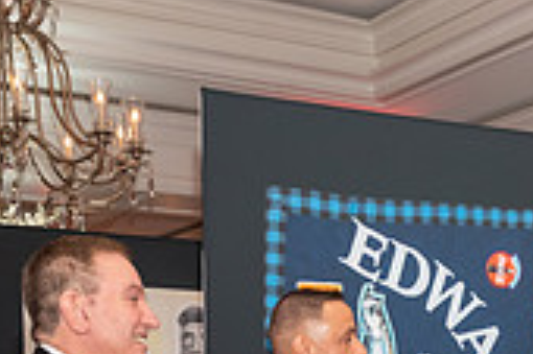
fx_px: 1316
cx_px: 448
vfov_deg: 14.2
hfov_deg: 22.5
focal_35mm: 89
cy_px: 556
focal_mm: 17
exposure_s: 1/60
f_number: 3.5
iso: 1100
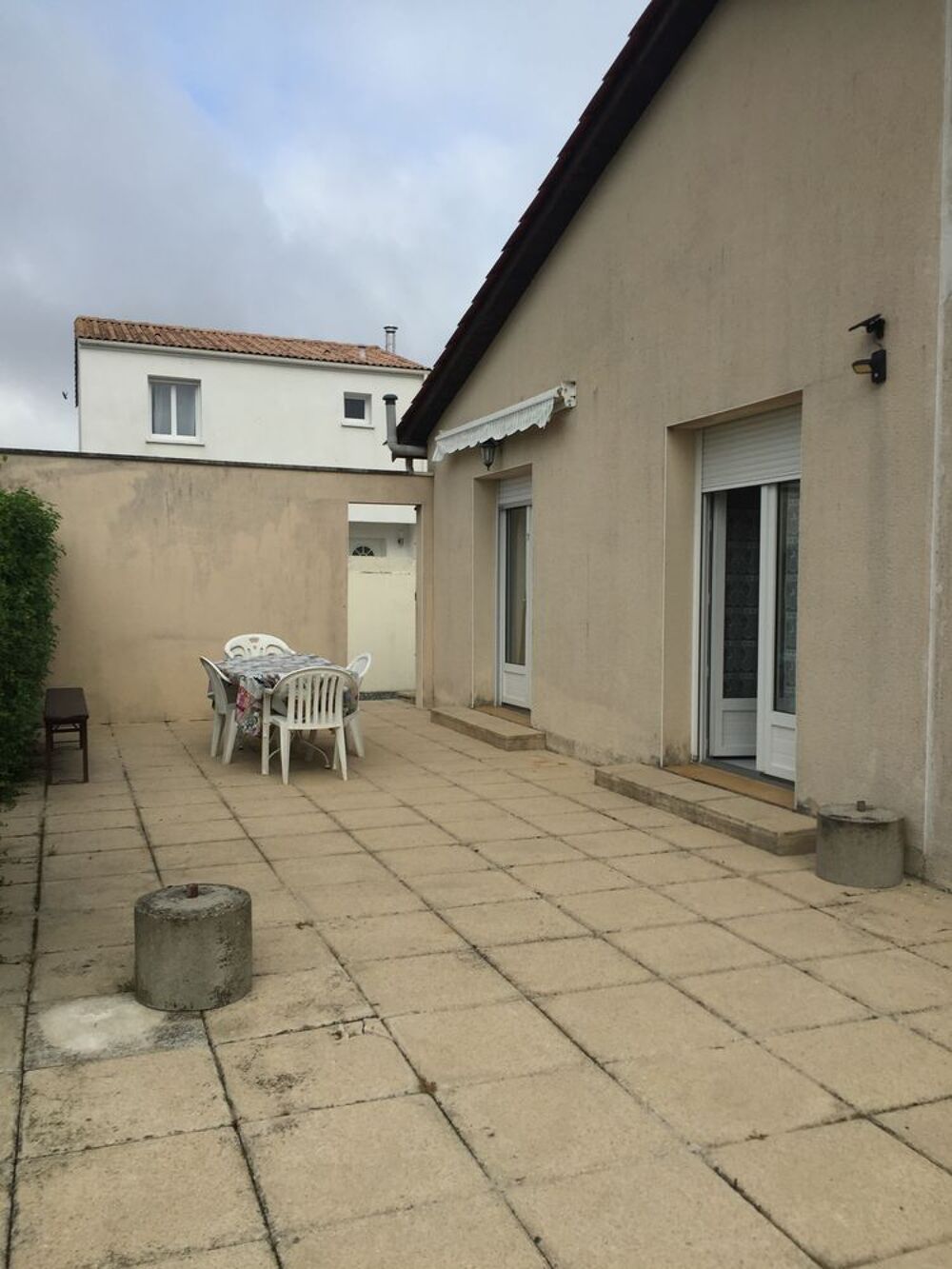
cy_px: 634
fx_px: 1063
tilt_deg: -0.6
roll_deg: -0.8
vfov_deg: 61.7
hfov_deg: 48.2
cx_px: 476
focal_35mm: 29
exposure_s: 1/1582
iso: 32
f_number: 2.2
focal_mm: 4.15
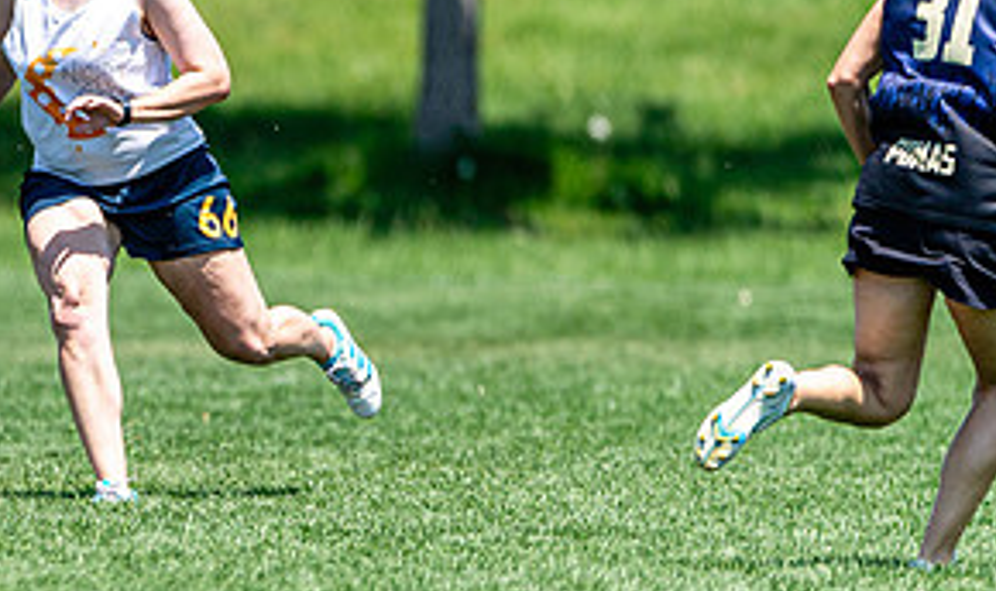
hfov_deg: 1.7
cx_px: -279
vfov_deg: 1.0
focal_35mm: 1245
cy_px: 172
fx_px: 33319
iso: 180
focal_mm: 400
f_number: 2.8
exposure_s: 1/2500
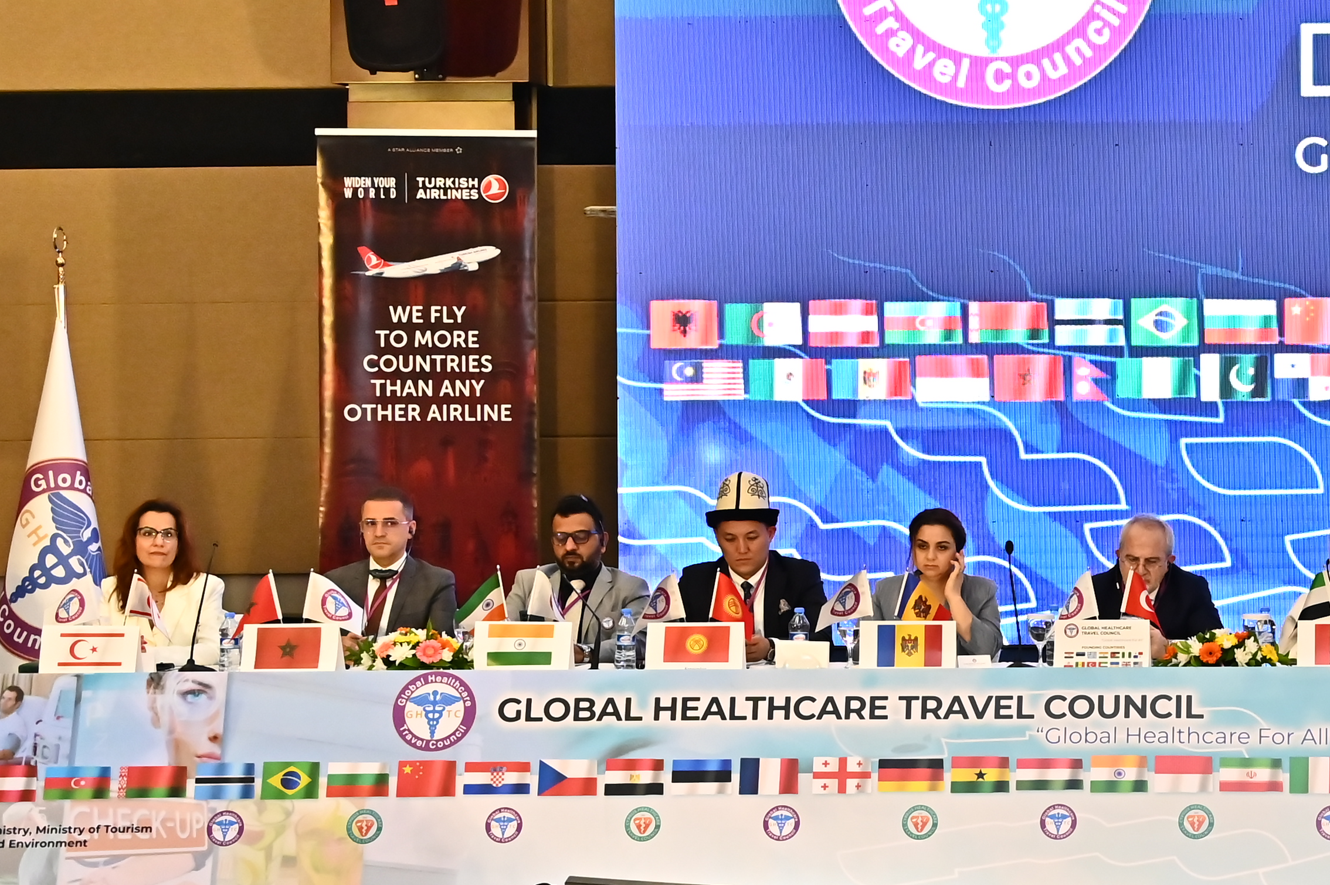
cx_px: 1499
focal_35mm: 104
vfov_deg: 13.1
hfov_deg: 18.8
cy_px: 380
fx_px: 3840
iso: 1600
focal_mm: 39
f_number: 4
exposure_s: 1/200
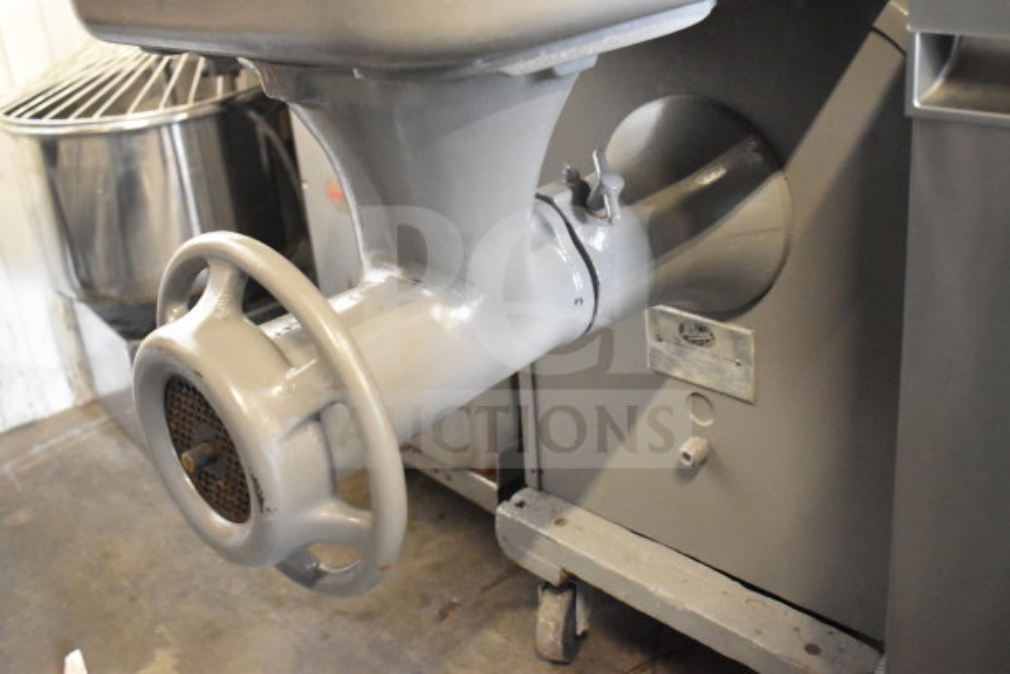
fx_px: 1094
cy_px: 337
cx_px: 505
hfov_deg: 49.5
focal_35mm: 39
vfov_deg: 34.2
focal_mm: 26
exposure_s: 1/40
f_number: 4
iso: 8000
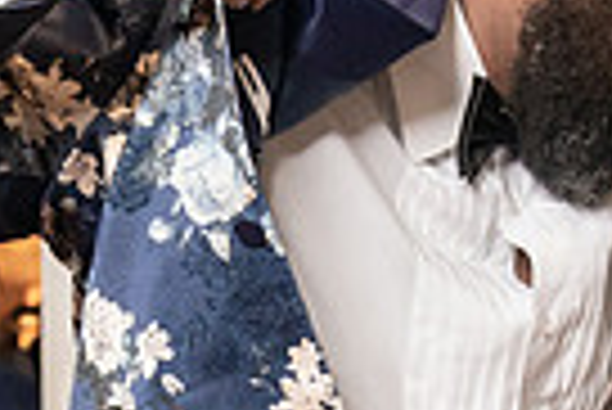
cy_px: 700
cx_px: 195
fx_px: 3046
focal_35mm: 179
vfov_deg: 7.5
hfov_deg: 11.5
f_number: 4
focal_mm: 31
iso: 4000
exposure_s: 1/200
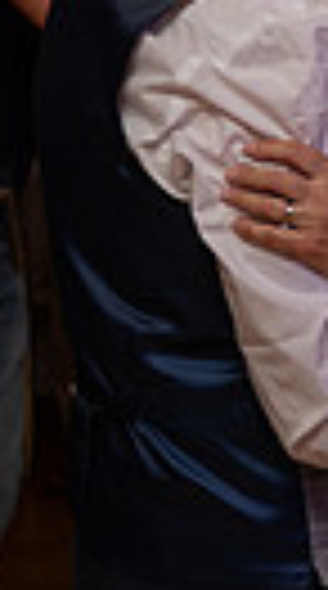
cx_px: 629
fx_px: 3769
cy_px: 115
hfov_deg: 4.9
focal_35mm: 242
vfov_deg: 8.9
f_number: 3.5
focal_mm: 52
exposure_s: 1/160
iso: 500
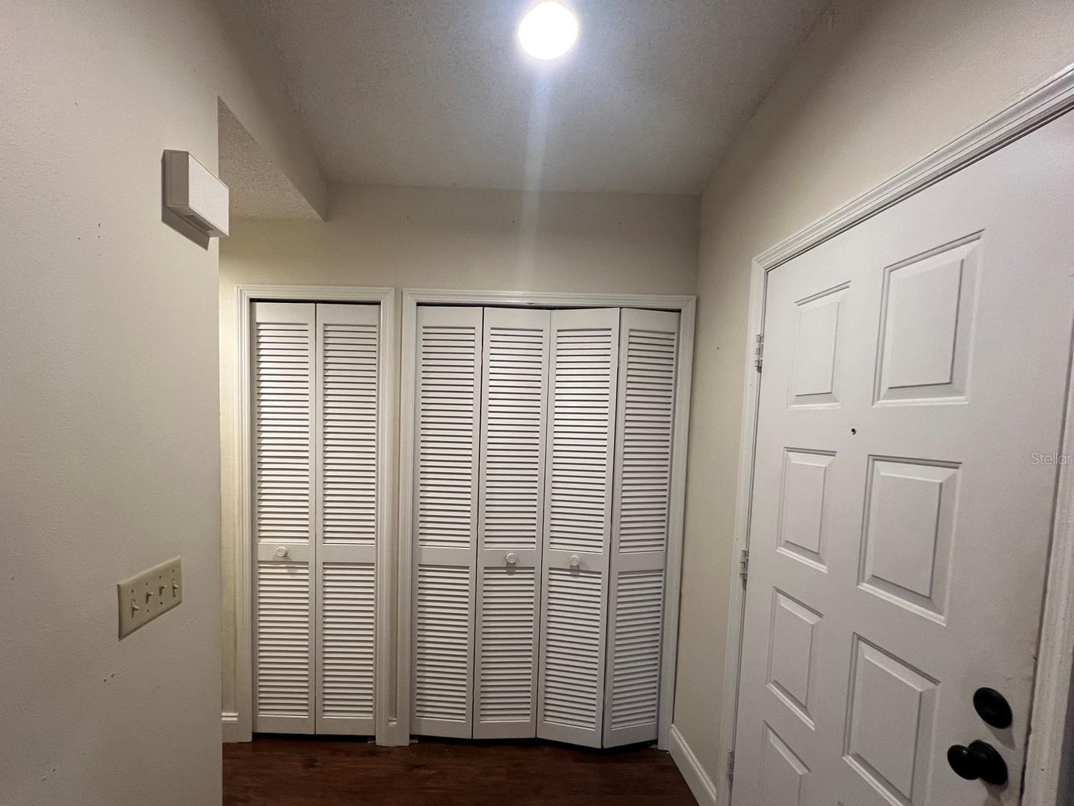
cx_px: 485
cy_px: 458
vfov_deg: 81.3
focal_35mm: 15
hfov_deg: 97.9
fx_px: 465
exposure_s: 1/60
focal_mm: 1.57
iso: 250
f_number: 1.8
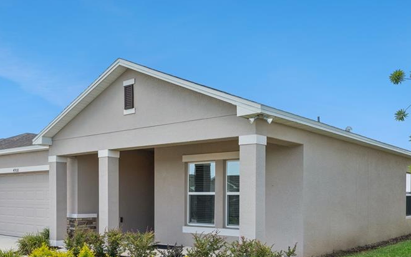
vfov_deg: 32.8
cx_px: 187
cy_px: 199
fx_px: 426
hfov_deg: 51.5
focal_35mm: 38
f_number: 9
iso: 400
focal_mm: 24
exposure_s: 1/250
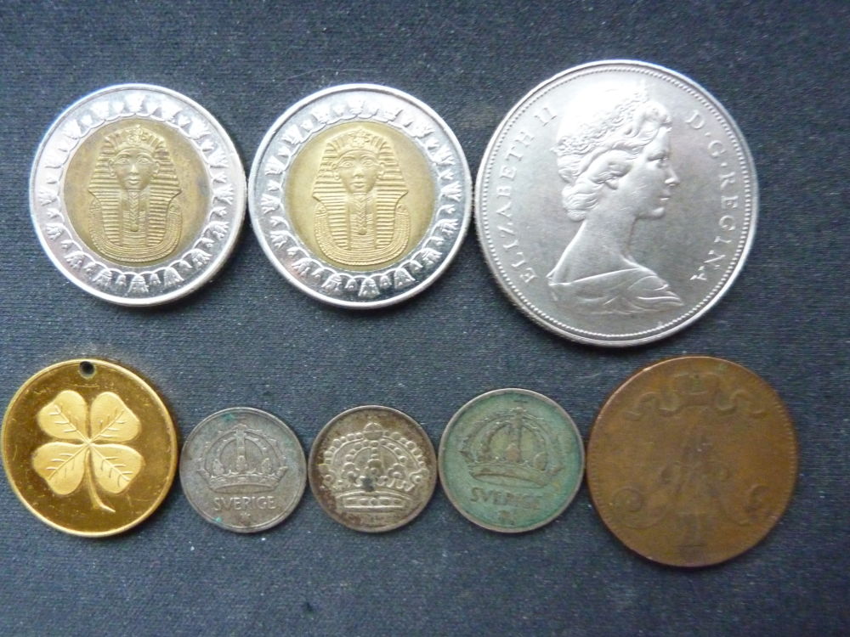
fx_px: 614
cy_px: 318
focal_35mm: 25
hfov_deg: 69.4
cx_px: 425
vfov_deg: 54.9
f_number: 3.3
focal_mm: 4.1
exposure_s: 1/40
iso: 800
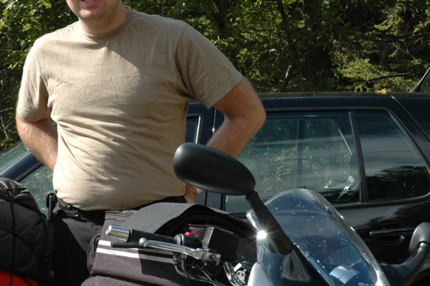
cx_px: 97
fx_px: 1564
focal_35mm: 131
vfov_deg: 10.5
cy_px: 130
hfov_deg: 15.6
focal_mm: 48
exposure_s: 1/200
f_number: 9
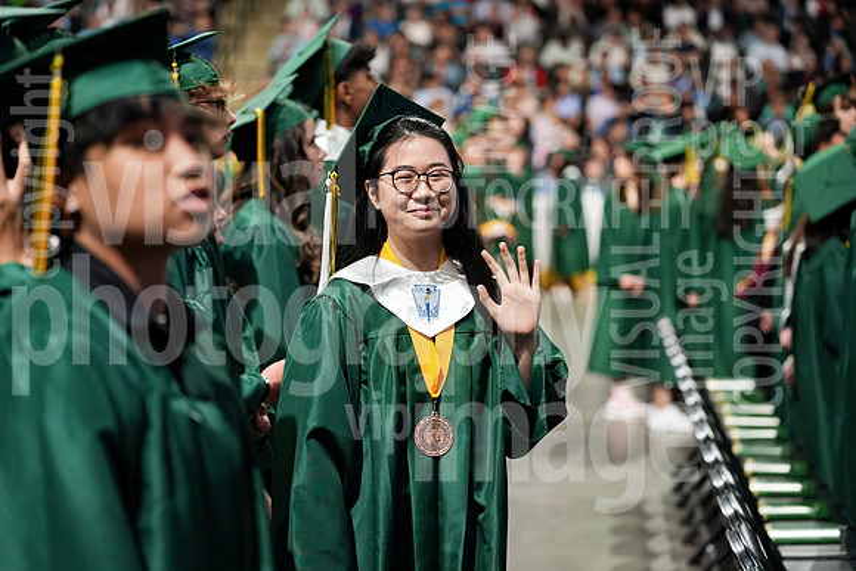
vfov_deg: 15.5
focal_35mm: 88
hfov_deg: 23.1
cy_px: 286
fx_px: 2093
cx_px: 428
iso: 2500
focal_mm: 88
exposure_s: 1/250
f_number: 2.8
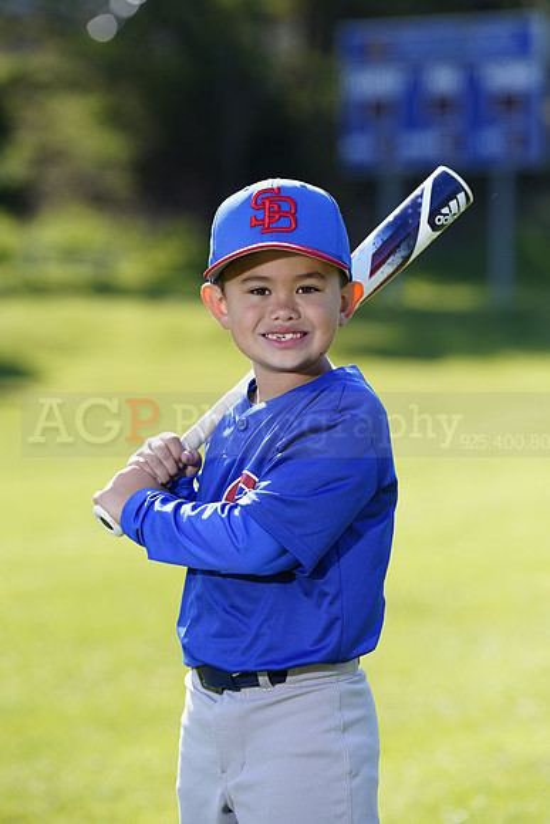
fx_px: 4512
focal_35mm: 197
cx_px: 275
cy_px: 412
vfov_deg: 10.4
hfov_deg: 7.0
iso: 100
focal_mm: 197
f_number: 5
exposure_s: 1/250
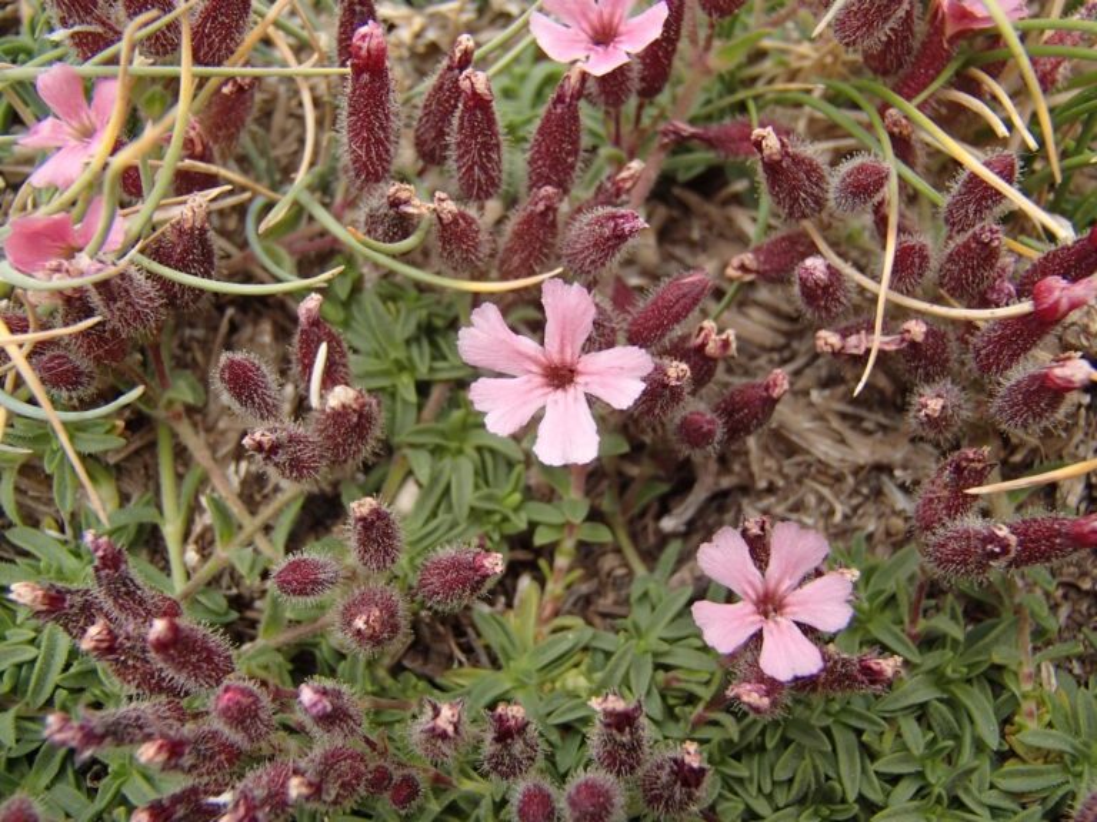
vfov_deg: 38.7
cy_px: 411
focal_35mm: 37
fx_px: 1173
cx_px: 548
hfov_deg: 50.1
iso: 100
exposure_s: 1/320
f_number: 4.7
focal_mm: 6.64
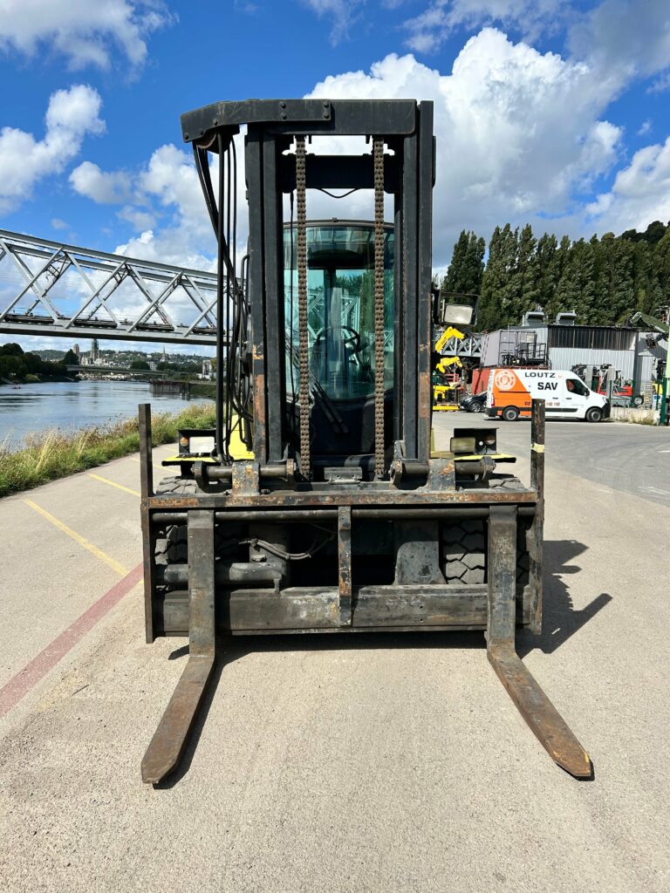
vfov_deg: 67.3
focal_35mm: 26
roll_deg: -2.4
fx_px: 671
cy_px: 446
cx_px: 335
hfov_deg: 53.1
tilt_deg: -4.5
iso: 50
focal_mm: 5.7
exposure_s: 1/4444
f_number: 1.5
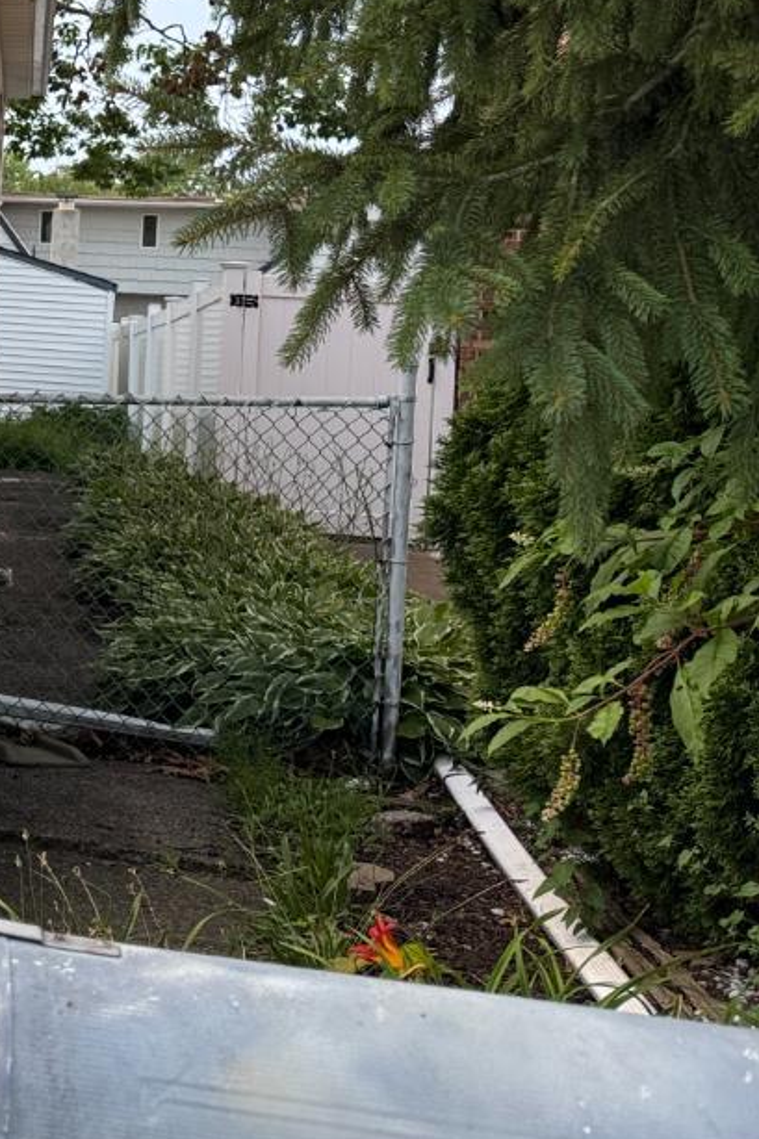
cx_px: -549
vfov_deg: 32.2
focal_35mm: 61
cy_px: 277
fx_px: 1930
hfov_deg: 18.2
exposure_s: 1/121
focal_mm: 6.76
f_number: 1.78
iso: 64
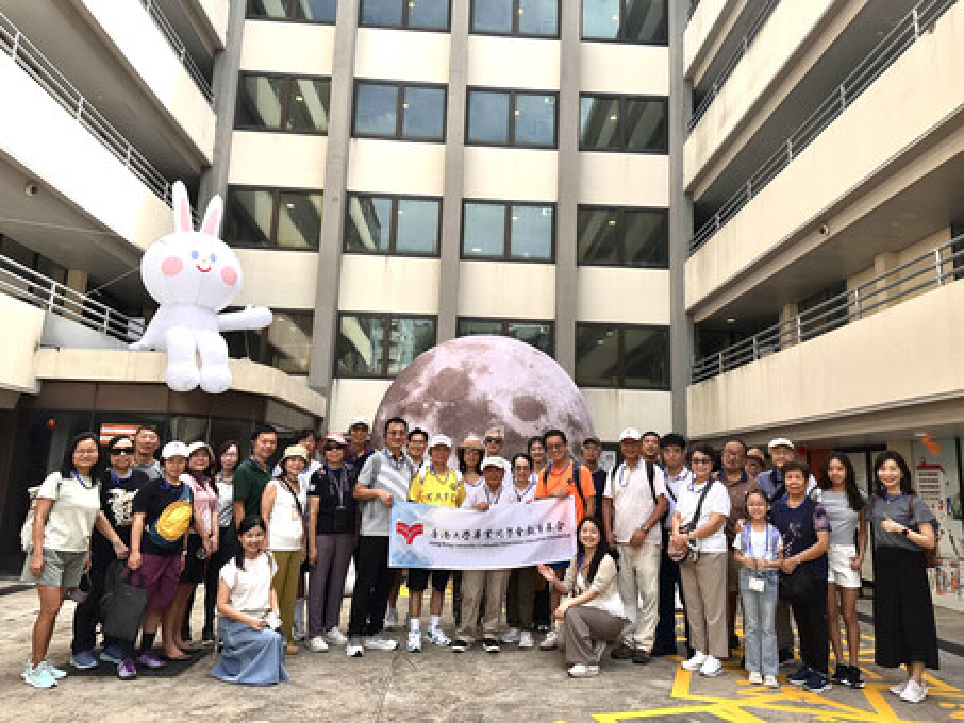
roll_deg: -0.7
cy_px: 362
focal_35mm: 24
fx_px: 669
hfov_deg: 71.6
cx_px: 482
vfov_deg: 56.8
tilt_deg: +11.5
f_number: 1.78
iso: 80
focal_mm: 6.86
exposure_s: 1/8197
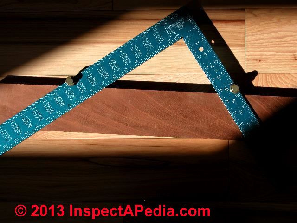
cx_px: 148
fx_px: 463
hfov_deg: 35.5
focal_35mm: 54
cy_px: 112
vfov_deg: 27.0
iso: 100
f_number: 4.4
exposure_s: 1/243
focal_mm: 13.7
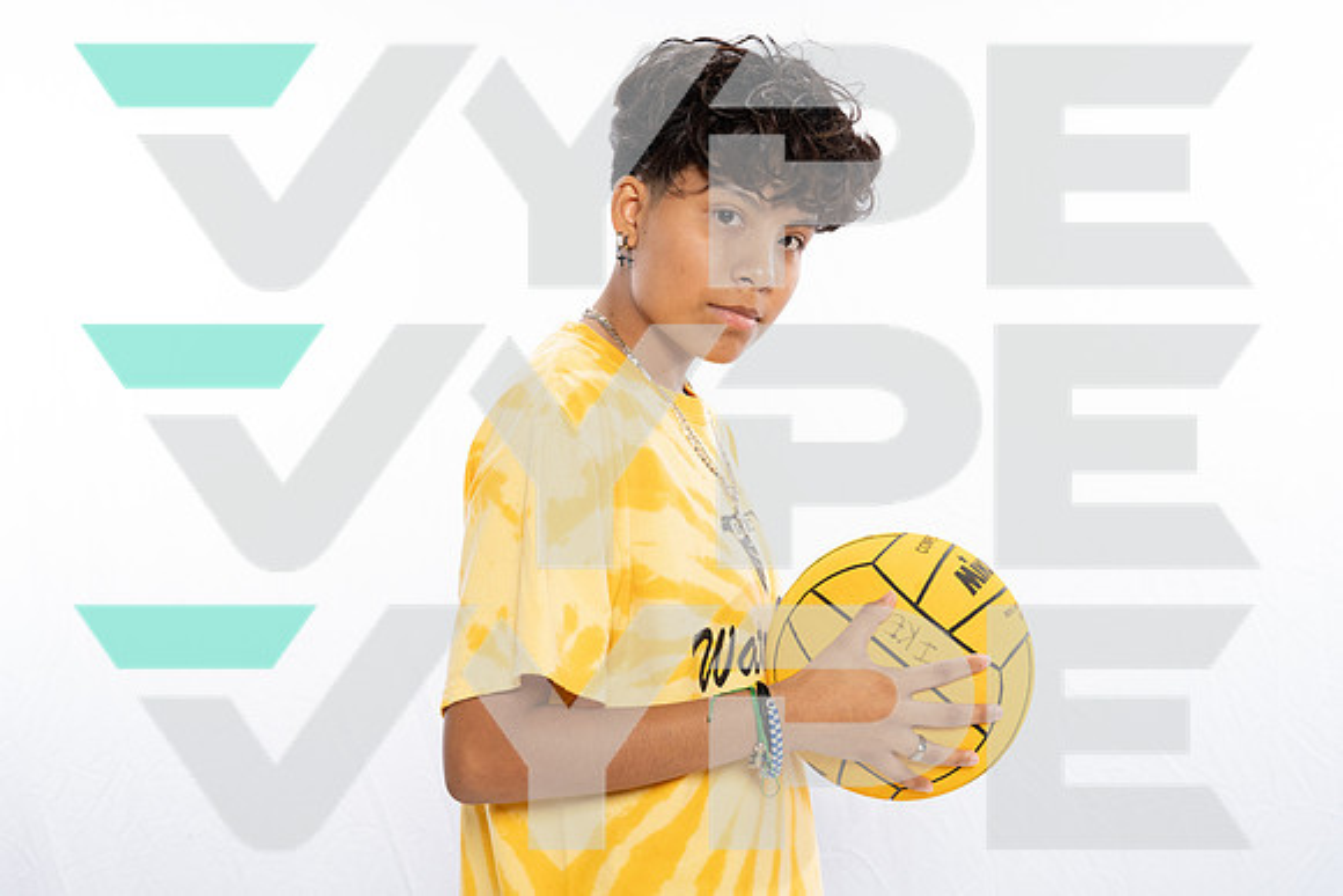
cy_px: 448
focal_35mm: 46
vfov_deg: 29.3
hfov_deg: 42.7
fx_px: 1716
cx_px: 672
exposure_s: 1/250
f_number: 10
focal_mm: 46
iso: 1250
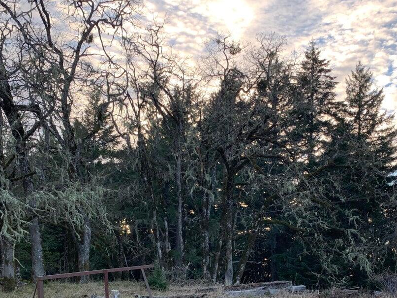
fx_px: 505
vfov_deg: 32.2
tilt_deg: +7.1
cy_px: 228
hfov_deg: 42.7
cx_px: 246
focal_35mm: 44
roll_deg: -1.0
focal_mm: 4.25
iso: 25
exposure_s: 1/188
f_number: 1.8
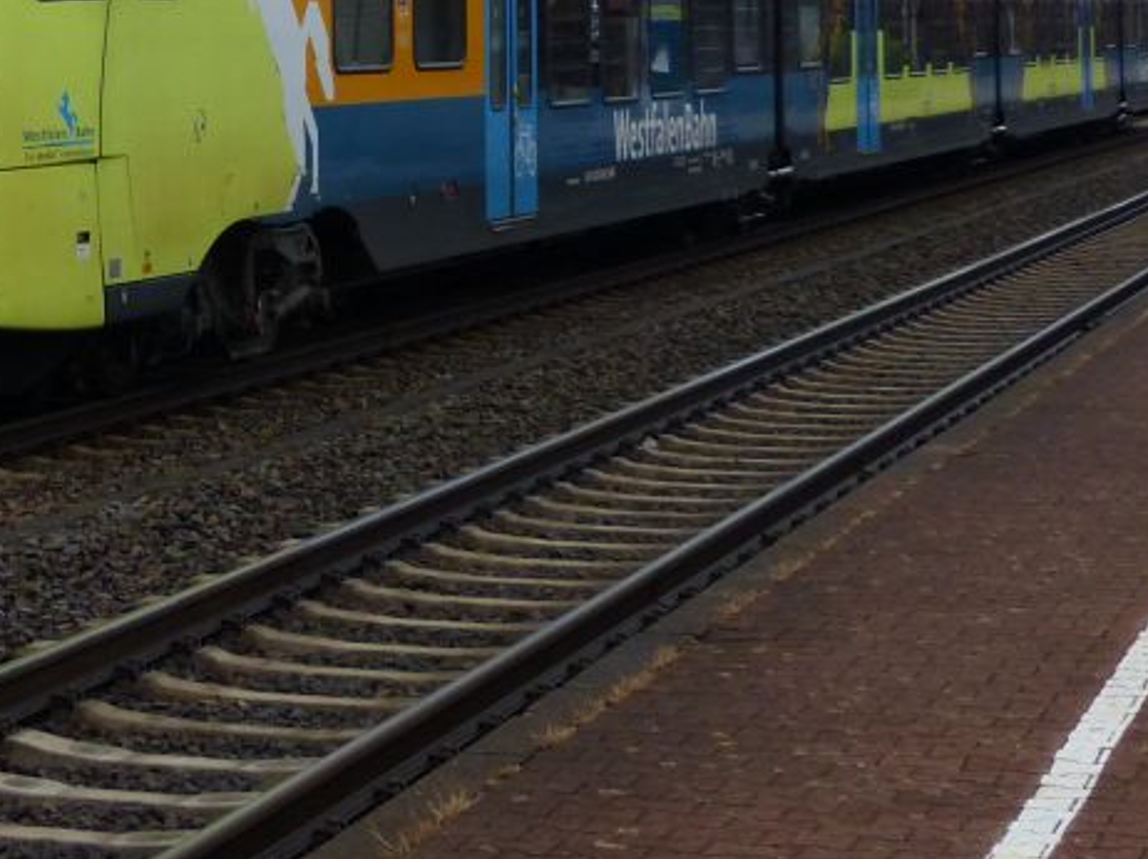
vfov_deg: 12.4
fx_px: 3878
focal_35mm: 117
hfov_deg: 16.5
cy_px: -156
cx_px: 2
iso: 200
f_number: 2.8
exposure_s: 1/500
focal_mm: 8.1
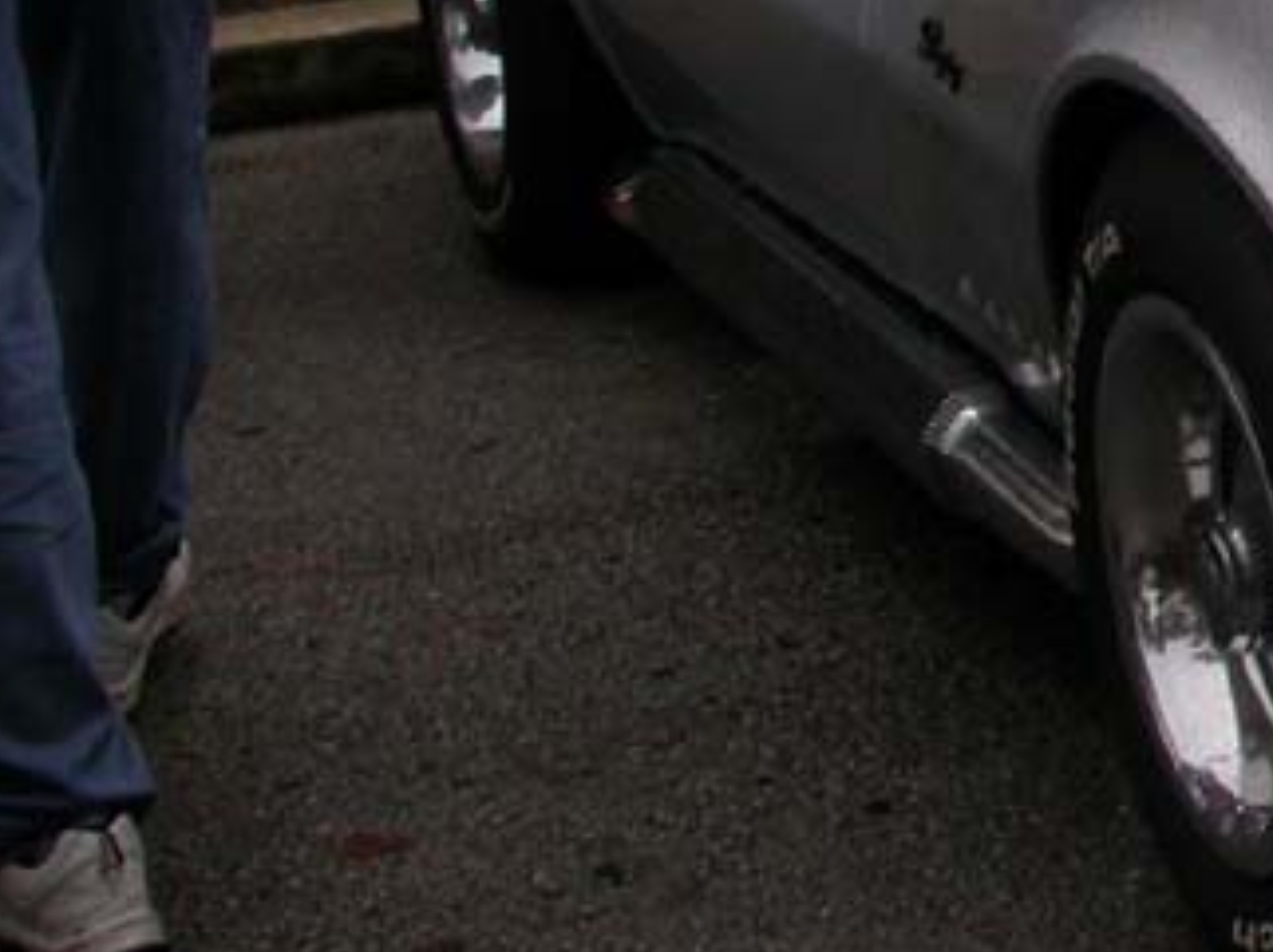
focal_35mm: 121
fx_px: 4446
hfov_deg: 15.1
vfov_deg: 12.1
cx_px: 1898
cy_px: -16
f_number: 4.7
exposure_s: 1/143
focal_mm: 7.85
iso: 100
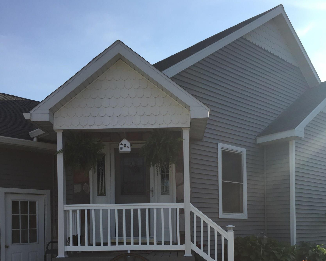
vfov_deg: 36.6
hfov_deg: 46.8
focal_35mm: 39
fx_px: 376
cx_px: 163
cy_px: 217
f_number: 2.2
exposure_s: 1/1582
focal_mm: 4.15
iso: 32
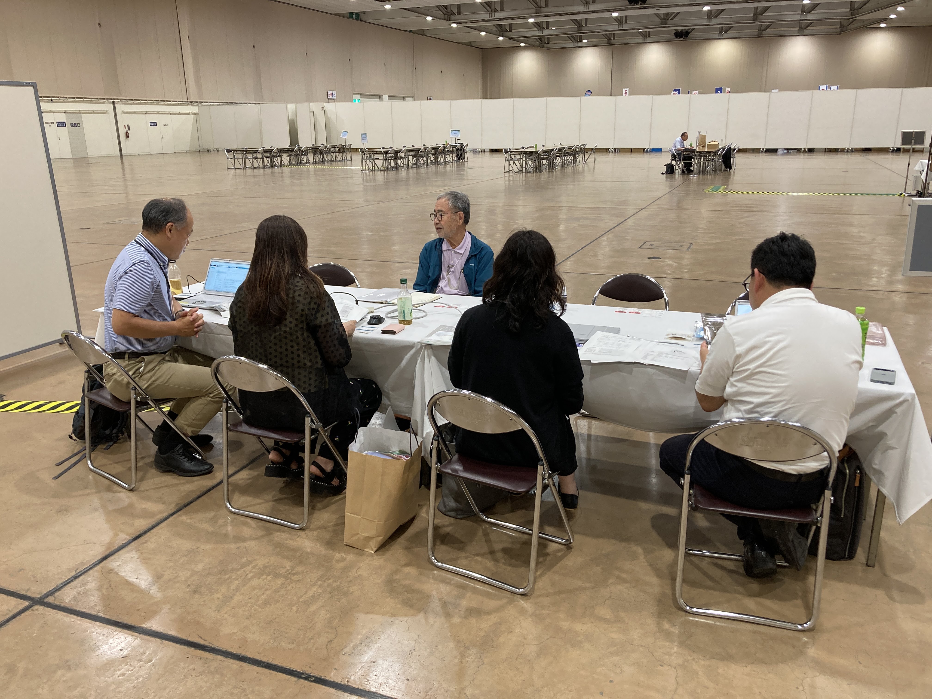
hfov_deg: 63.4
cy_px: 350
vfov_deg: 49.7
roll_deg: +1.2
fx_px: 754
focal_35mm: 28
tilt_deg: -16.9
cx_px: 466
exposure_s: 1/50
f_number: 1.8
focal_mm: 3.99
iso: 100
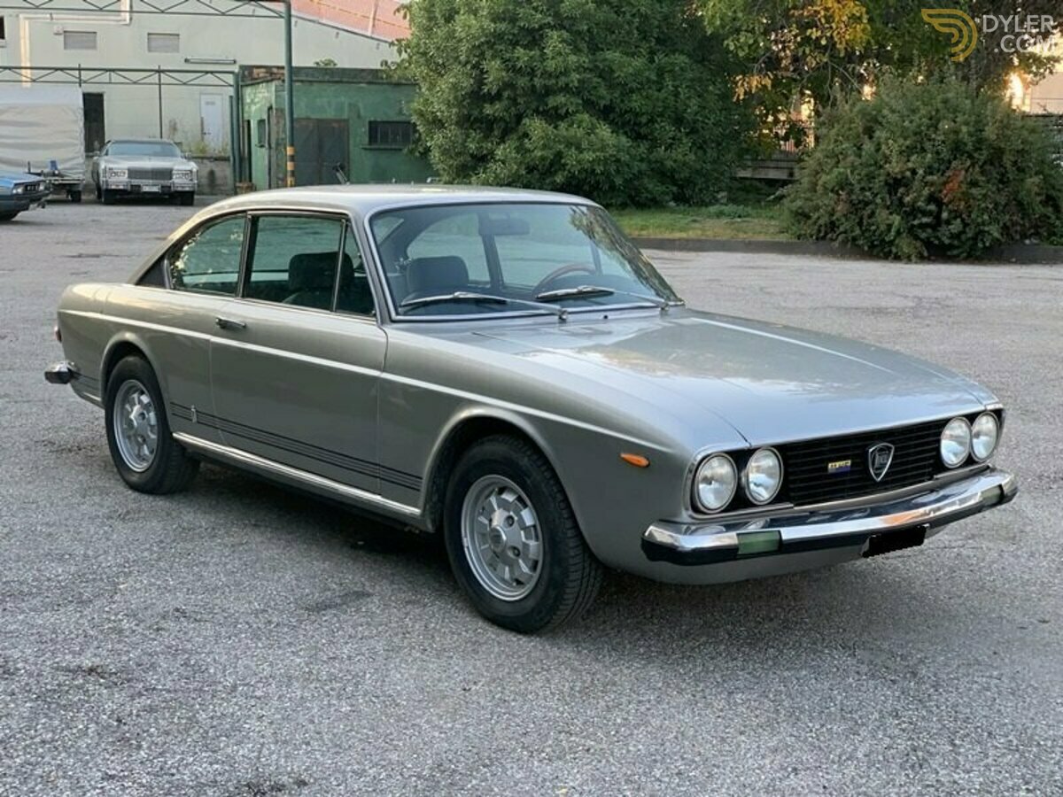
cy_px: 398
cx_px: 532
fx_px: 1597
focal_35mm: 52
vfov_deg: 28.0
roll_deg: -1.2
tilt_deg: -9.3
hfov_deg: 36.8
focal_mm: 6
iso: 40
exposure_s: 1/122
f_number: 2.4
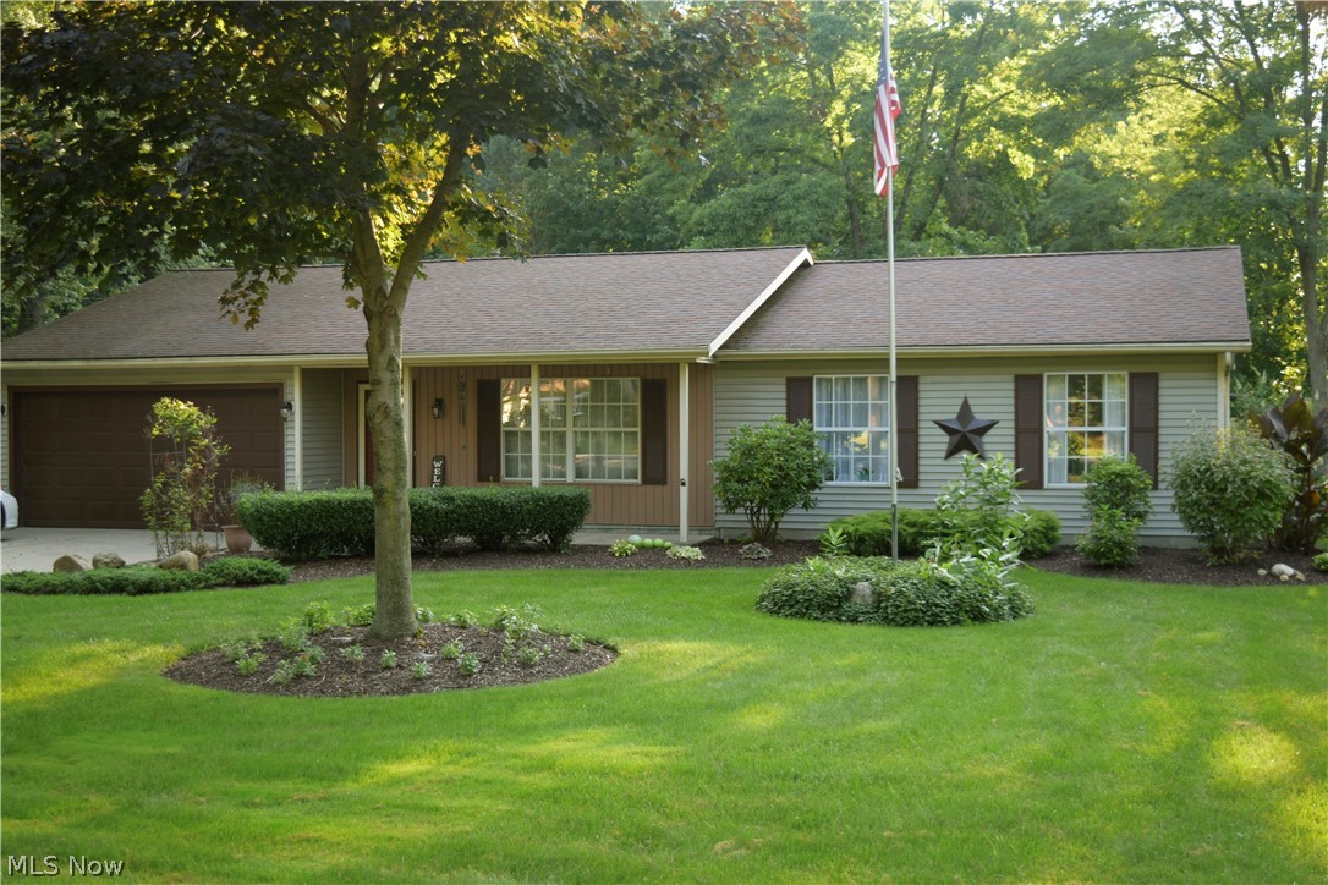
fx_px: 1605
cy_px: 442
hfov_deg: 45.0
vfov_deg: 30.8
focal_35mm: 44
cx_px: 664
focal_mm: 29
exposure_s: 1/125
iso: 320
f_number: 4.2
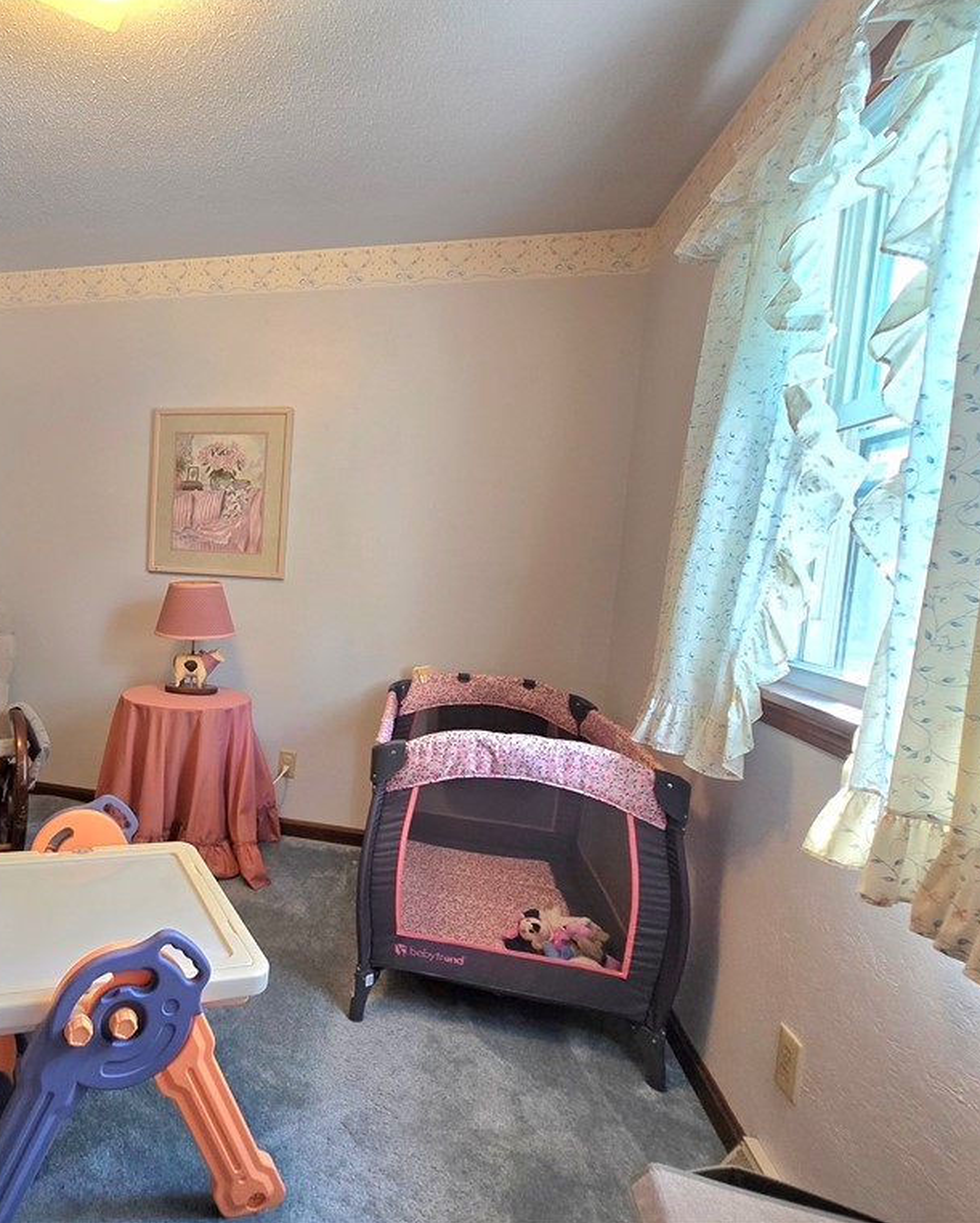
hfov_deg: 70.0
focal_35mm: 17
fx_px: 616
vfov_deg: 89.6
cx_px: 206
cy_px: 610
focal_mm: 2.2
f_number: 2.2
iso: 125
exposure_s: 1/60.2
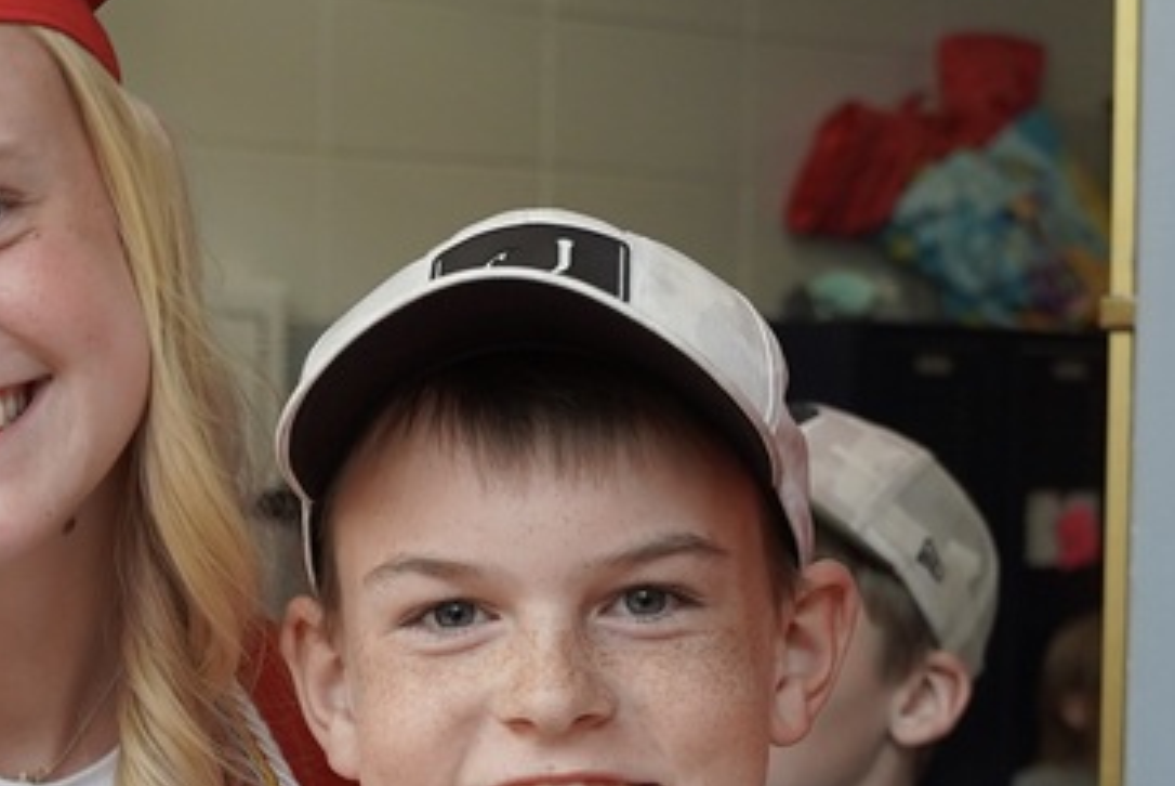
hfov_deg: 23.7
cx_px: 217
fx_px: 2752
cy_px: 667
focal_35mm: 84
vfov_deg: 16.1
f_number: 4
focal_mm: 29.8
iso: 640
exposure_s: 1/160
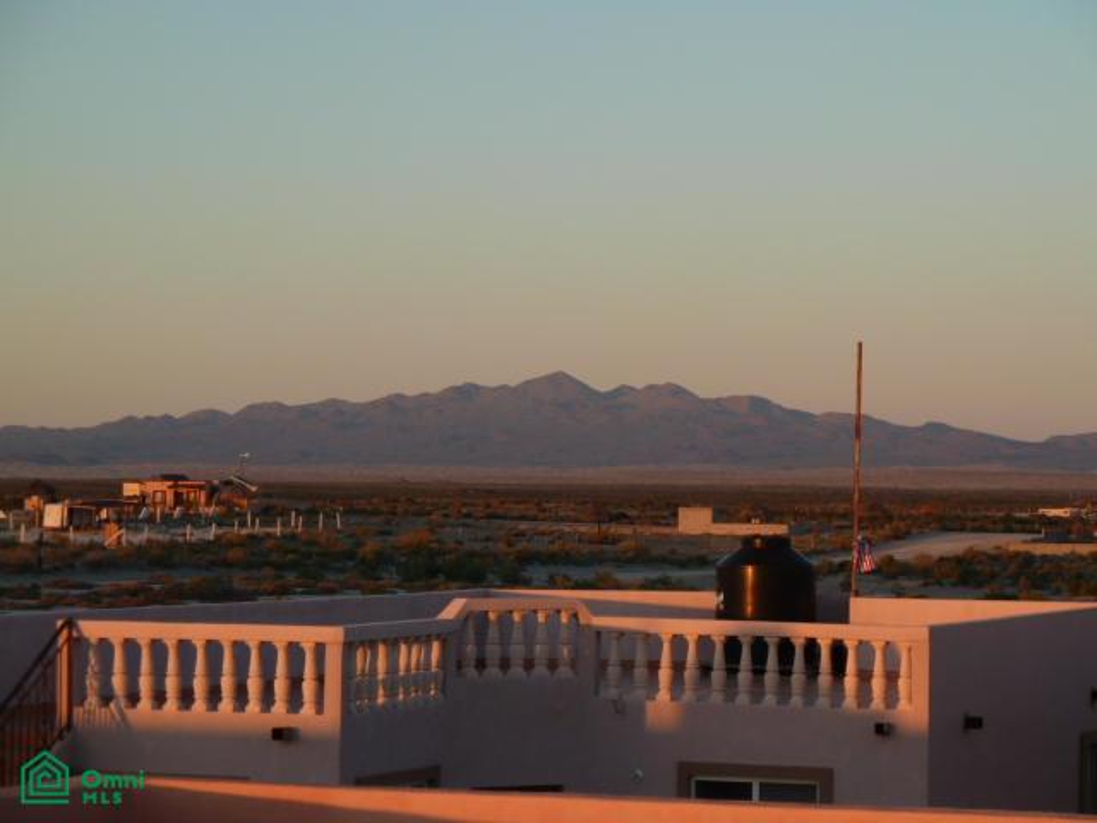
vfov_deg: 12.5
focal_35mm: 119
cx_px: 548
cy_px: 412
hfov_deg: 16.6
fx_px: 3771
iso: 80
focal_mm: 19.5
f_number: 4.4
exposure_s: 1/100
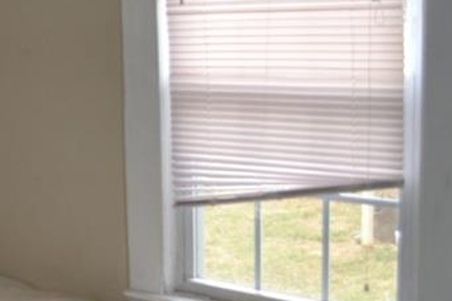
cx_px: -212
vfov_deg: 16.8
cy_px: 147
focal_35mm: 81
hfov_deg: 21.4
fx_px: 1016
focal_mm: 18
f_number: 4
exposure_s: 1/100
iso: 400
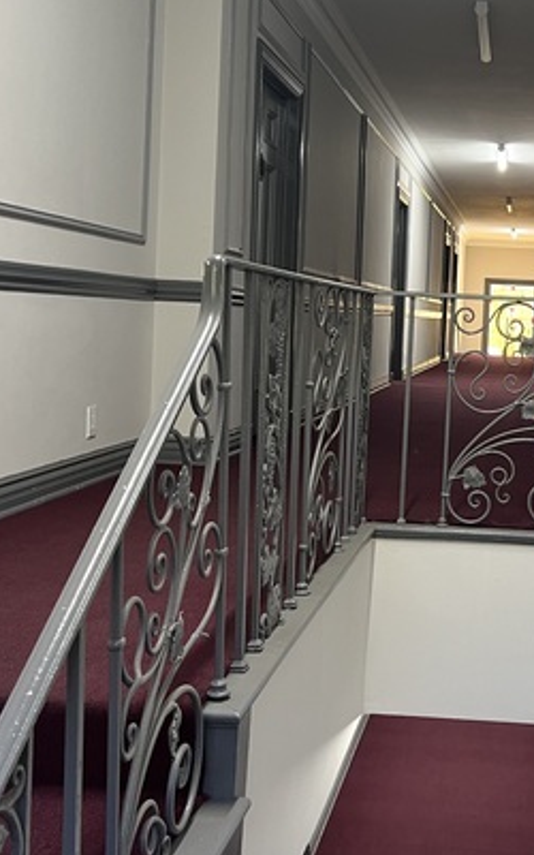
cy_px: 338
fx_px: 1071
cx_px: 454
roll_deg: -2.8
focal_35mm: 46
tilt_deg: -0.6
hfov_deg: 27.2
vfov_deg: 43.3
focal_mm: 5.7
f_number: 1.5
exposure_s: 1/60
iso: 80
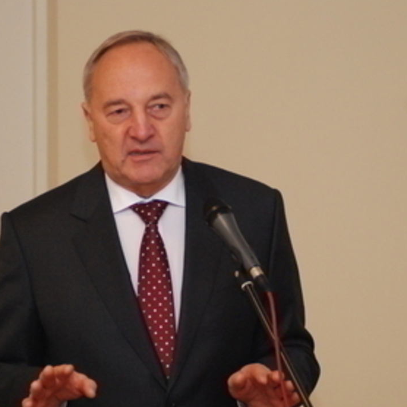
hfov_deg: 6.8
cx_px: 180
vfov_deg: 6.8
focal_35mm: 257
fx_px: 3419
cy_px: 242
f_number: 4.2
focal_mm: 112
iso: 1000
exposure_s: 1/90
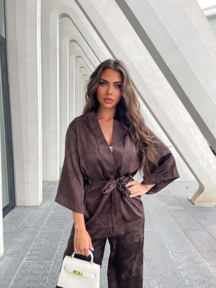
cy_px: 144
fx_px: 208
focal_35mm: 25
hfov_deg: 54.9
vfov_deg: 69.4
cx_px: 108
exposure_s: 1/121
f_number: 1.6
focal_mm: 5.1
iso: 50
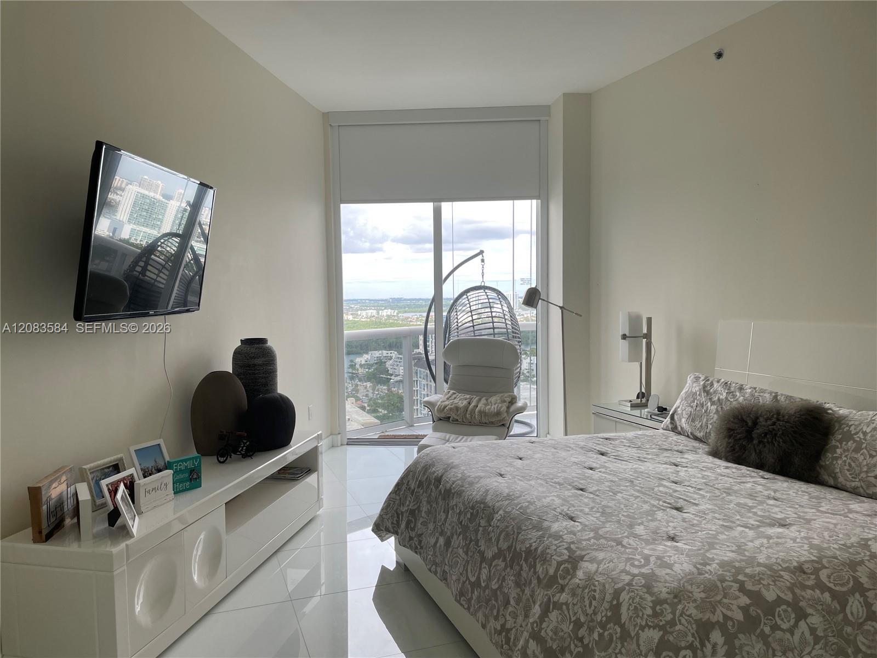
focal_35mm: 26
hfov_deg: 67.3
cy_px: 329
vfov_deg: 53.1
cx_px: 438
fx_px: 659
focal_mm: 4.2
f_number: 1.6
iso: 32
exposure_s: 1/121
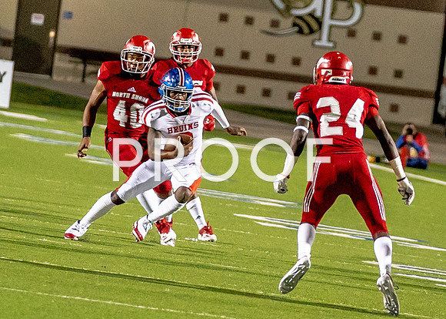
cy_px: 41
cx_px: 326
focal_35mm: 475
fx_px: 6020
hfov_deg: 4.2
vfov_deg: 3.0
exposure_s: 1/1000
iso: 6400
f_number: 2.8
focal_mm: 140
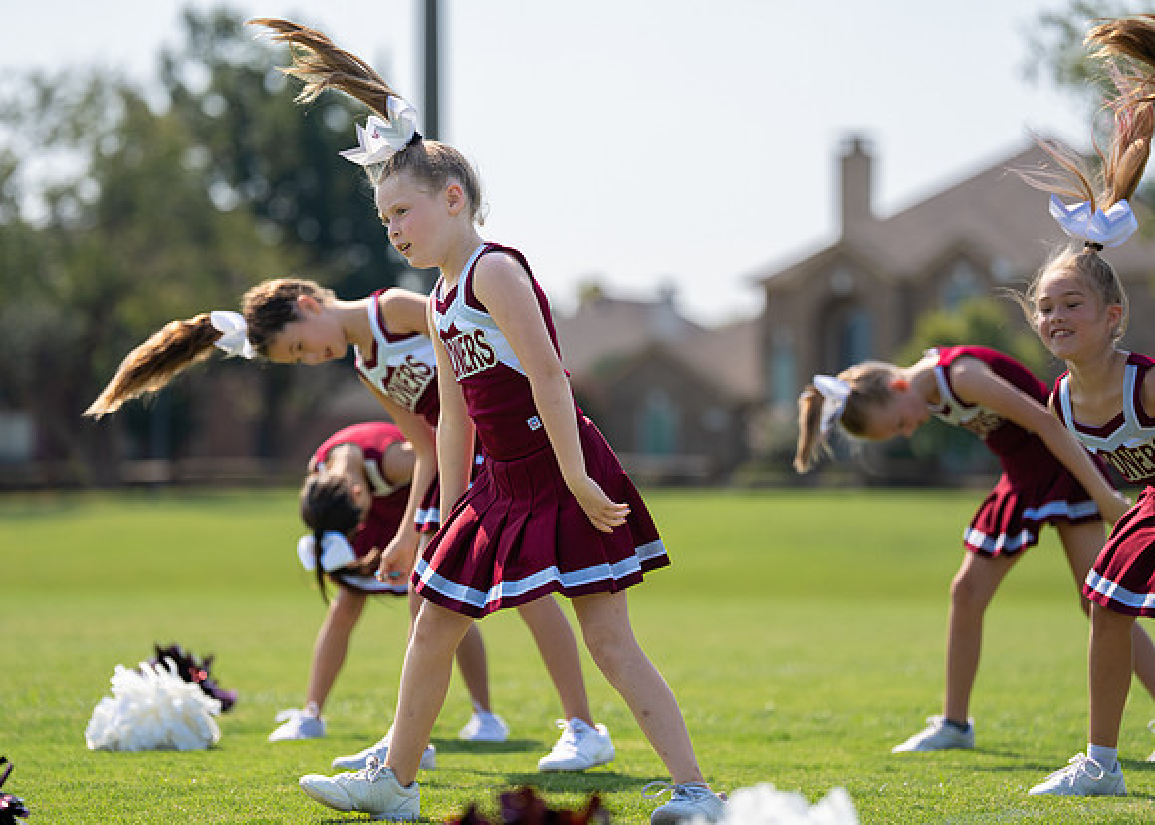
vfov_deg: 10.0
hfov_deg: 13.9
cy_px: 416
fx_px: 4723
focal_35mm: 144
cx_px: 524
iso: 160
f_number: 2.8
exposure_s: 1/2000
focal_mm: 133
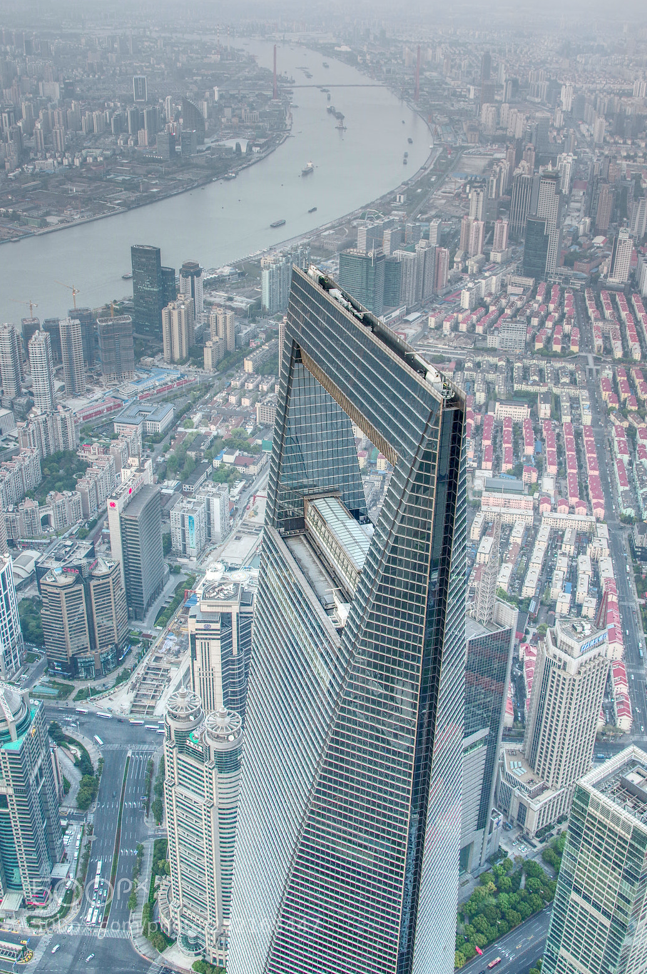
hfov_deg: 35.9
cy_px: 474
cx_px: 326
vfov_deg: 51.9
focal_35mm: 37
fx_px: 1000
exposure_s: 1/200
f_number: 7.1
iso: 400
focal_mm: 24
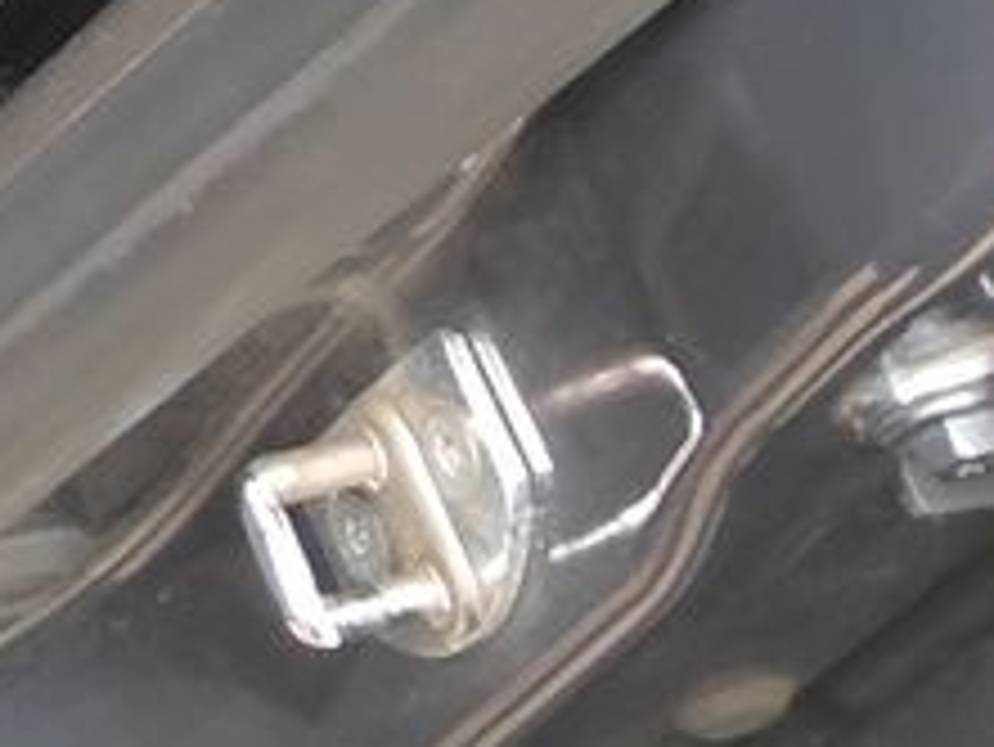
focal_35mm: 125
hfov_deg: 14.4
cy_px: -1206
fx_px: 3591
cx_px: -634
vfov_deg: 10.0
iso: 2703
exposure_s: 1/33.3
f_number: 1.9
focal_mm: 5.52
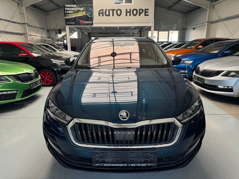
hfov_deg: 71.6
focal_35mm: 24
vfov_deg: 56.8
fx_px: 166
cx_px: 120
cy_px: 90
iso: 64
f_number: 1.78
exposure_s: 1/121
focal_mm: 6.76
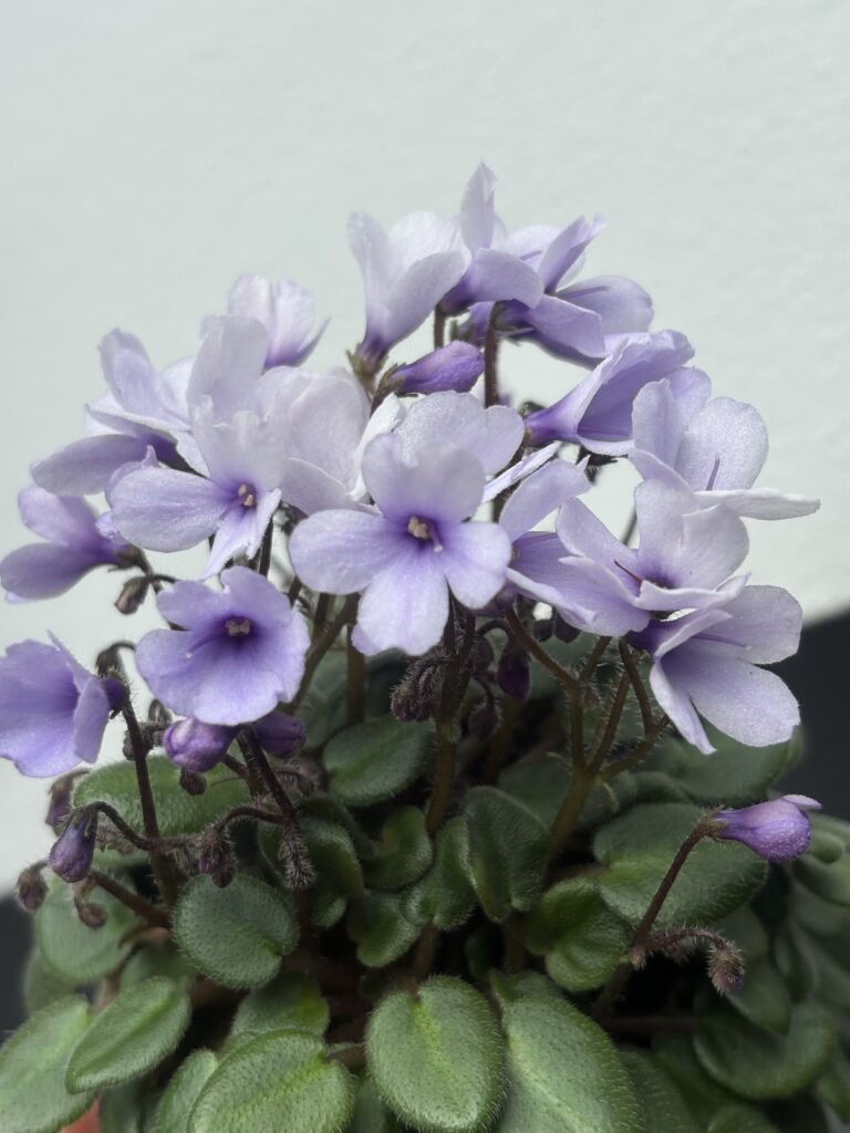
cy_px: 566
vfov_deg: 36.8
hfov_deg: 28.0
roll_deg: -1.2
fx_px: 1702
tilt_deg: -23.2
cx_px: 425
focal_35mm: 52
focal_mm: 5.96
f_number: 1.6
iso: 40
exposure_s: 1/1422
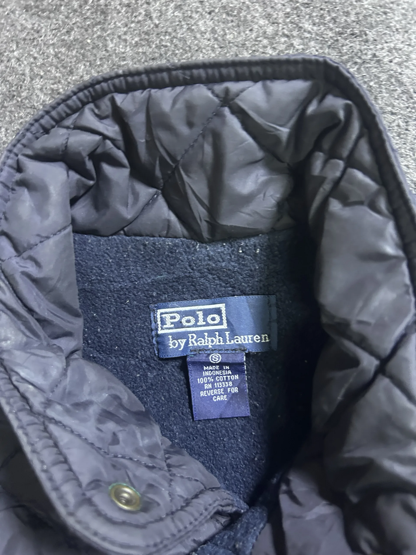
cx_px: 208
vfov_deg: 67.3
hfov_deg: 53.1
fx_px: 417
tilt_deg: -52.6
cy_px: 278
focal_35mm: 26
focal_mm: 5.7
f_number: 1.5
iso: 640
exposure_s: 1/33
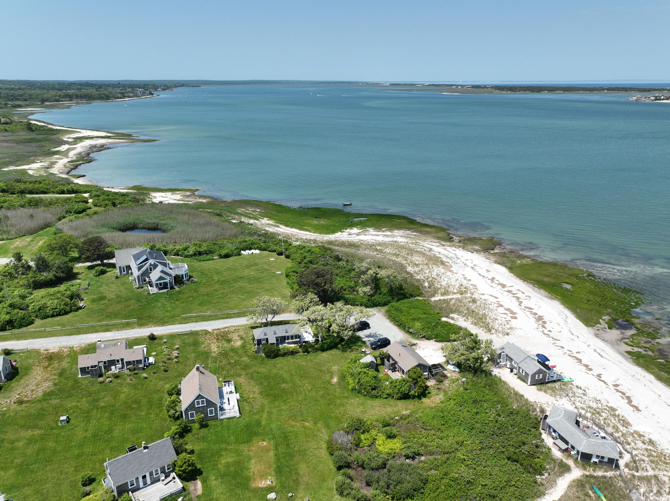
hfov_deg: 67.3
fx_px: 503
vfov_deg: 53.0
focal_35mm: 26
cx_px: 341
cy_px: 261
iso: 100
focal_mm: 12.29
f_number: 2.8
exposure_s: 1/400
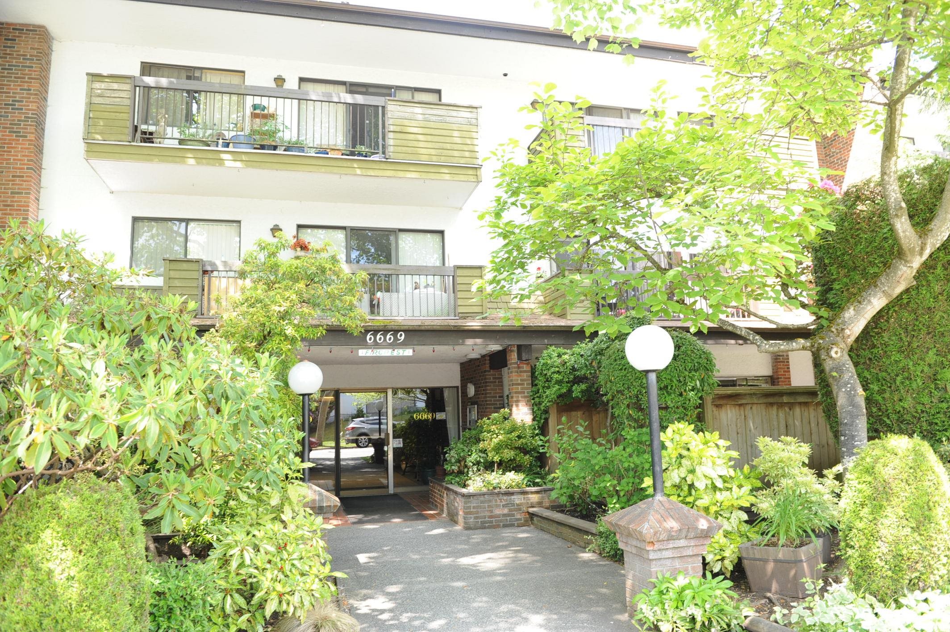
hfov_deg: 73.8
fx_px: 633
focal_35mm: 24
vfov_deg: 53.1
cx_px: 475
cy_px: 316
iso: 400
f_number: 4.5
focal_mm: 24
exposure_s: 1/80
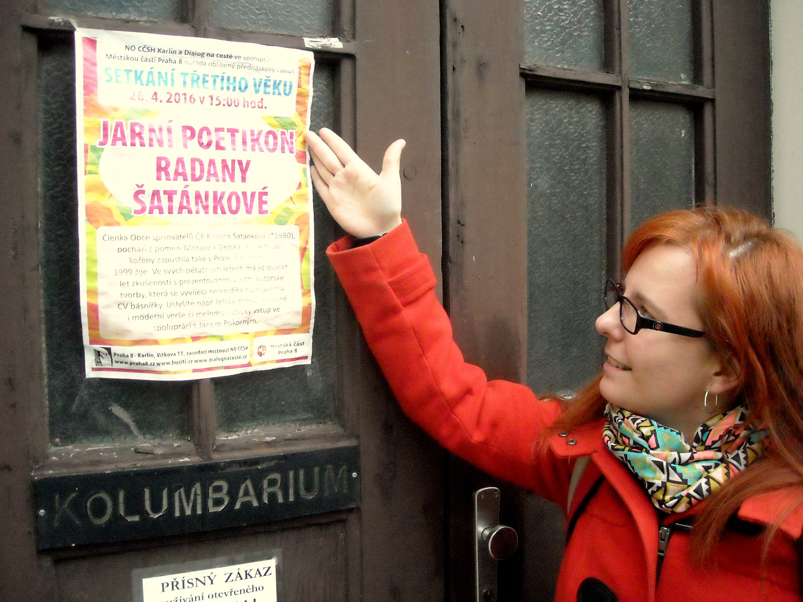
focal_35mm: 35
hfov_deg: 52.6
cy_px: 301
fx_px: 812
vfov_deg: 40.7
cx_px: 402
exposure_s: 1/154
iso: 800
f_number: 2.8
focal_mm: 5.7
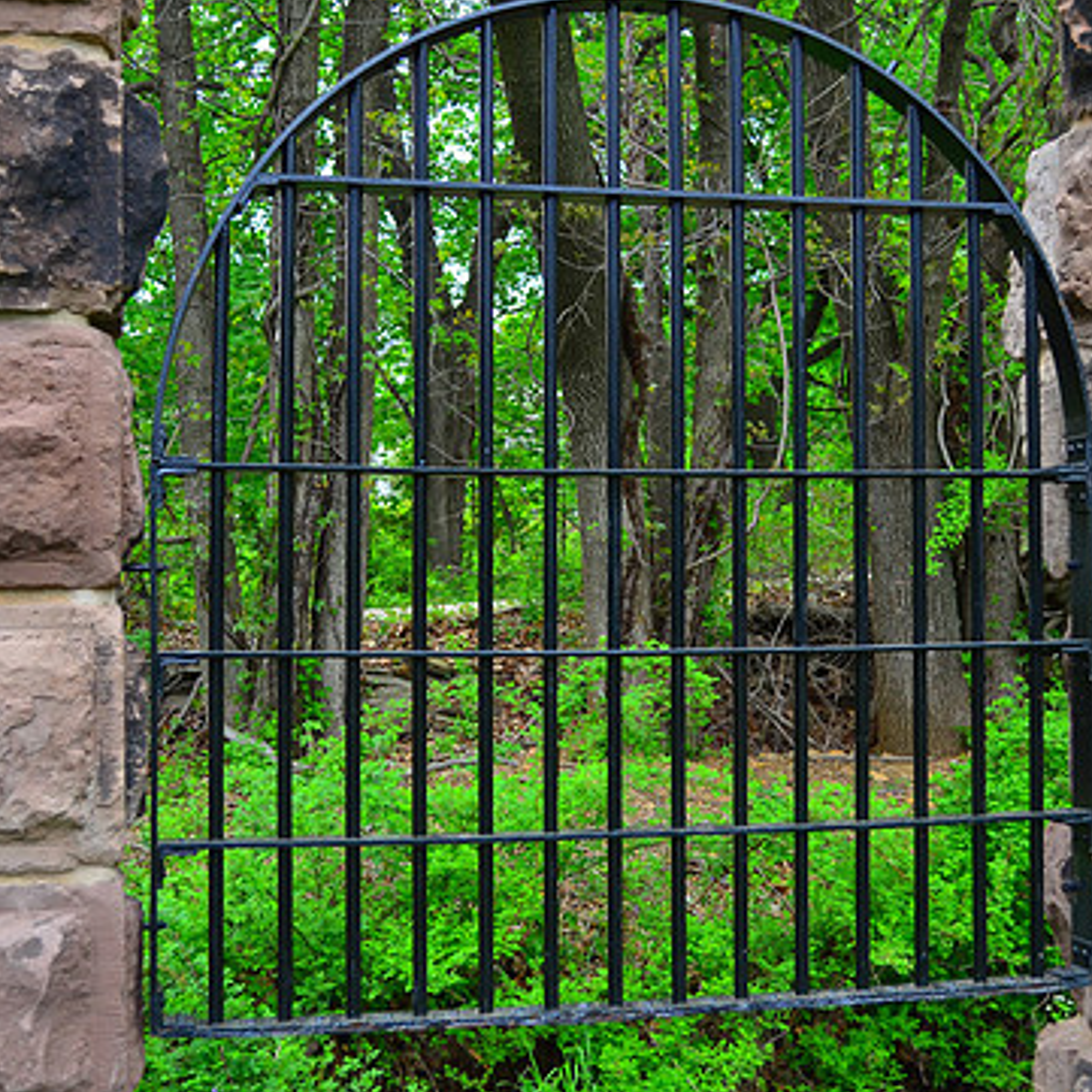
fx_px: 1749
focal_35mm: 49
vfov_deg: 34.7
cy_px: 557
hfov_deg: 34.7
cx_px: 581
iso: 360
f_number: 4
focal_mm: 24
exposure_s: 1/30
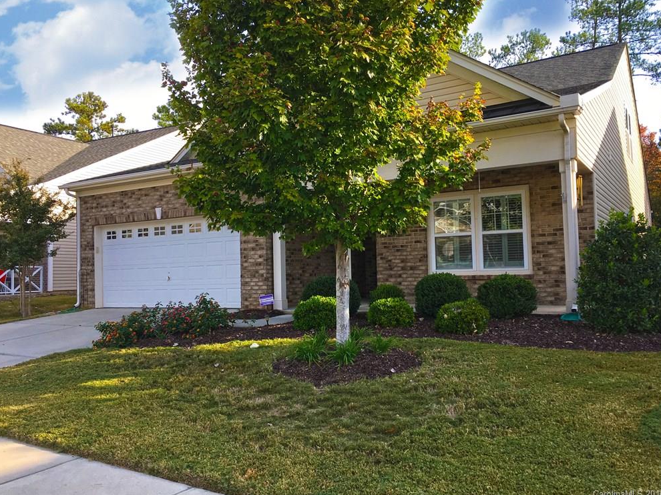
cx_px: 328
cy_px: 244
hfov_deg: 60.0
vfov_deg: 46.8
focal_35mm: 30
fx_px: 573
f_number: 2.2
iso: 25
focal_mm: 4.15
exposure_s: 1/487
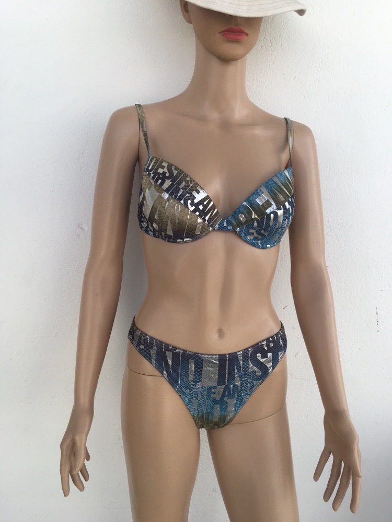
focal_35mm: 29
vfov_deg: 61.7
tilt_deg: -14.2
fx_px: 438
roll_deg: -2.4
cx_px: 196
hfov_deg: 48.2
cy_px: 261
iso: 25
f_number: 2.2
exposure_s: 1/442
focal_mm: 4.15
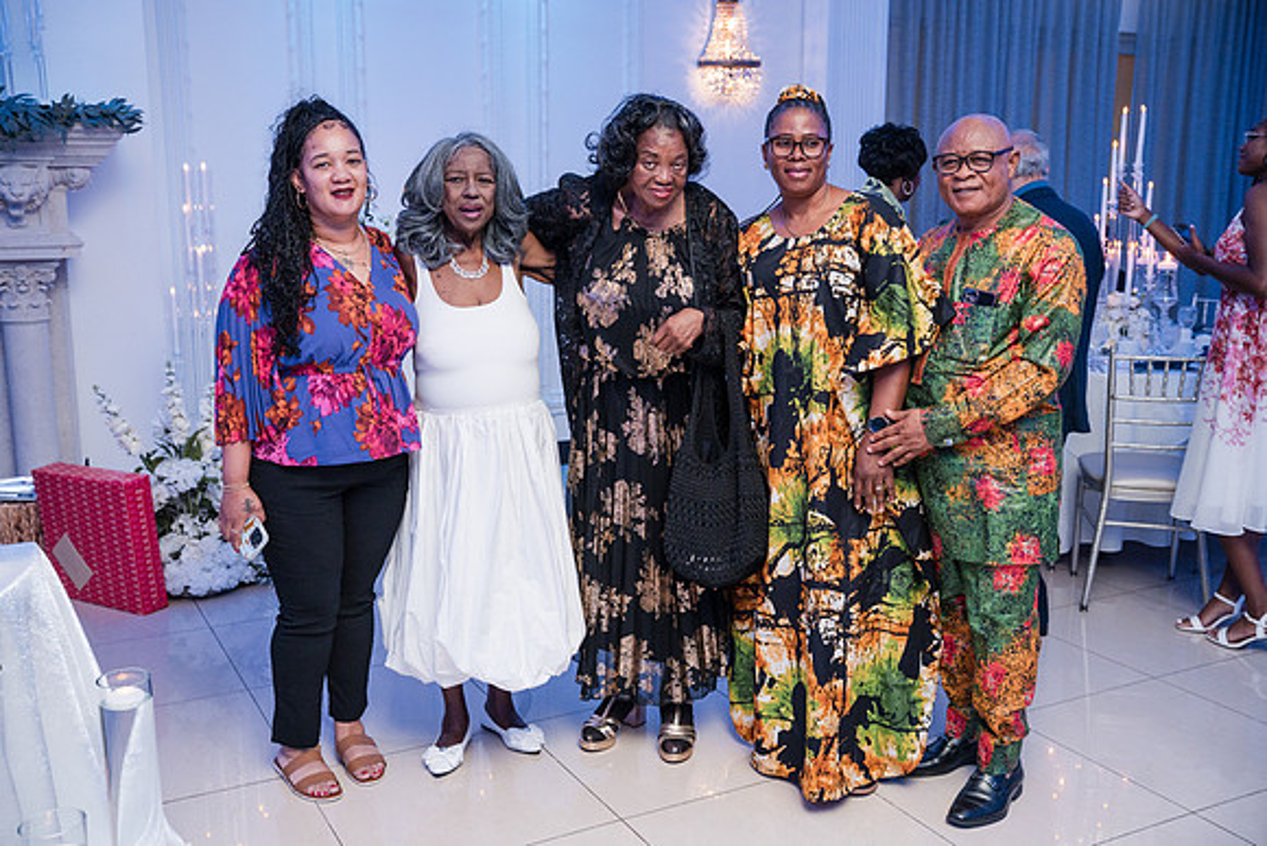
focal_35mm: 35
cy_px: 423
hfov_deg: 54.4
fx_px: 1232
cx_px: 634
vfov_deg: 37.9
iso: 3200
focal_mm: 35
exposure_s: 1/250
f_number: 4
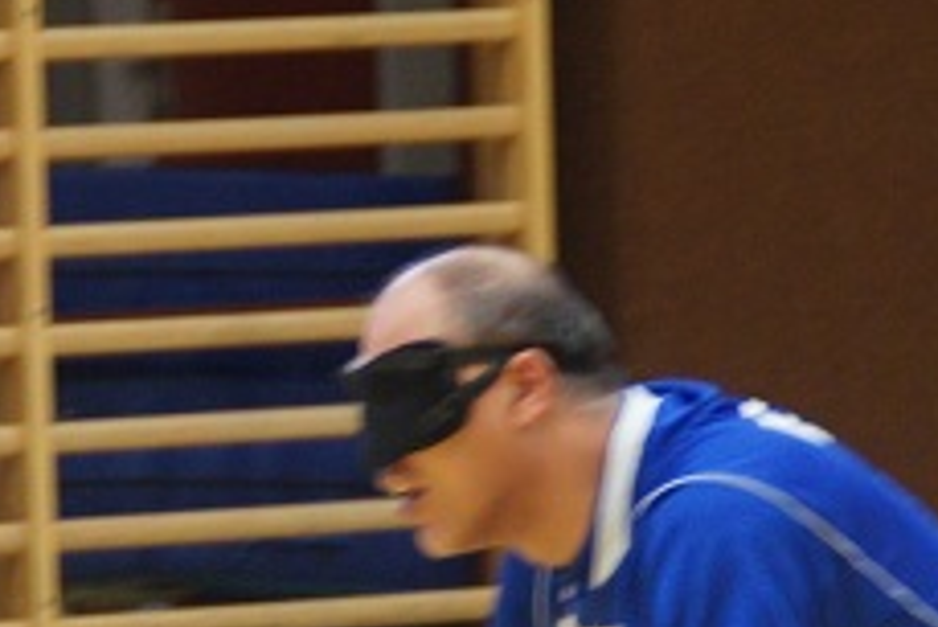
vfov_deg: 2.6
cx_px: -176
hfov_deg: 3.9
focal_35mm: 523
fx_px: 13635
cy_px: 734
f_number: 5.6
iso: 1600
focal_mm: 100
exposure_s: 1/30
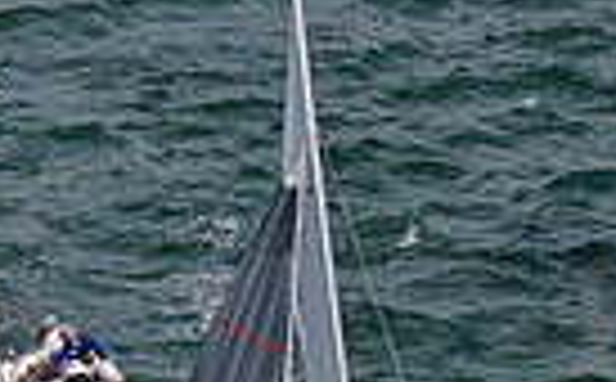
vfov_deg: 6.0
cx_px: 315
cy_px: 573
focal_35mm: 216
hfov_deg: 9.7
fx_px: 3619
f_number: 3.8
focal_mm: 8.6
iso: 100
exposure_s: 1/1250
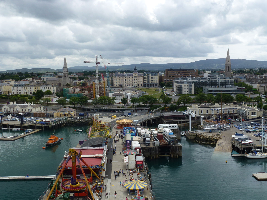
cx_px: 134
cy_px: 100
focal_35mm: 33
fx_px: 255
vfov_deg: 42.9
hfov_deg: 55.4
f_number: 4
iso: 100
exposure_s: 1/800
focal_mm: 5.9
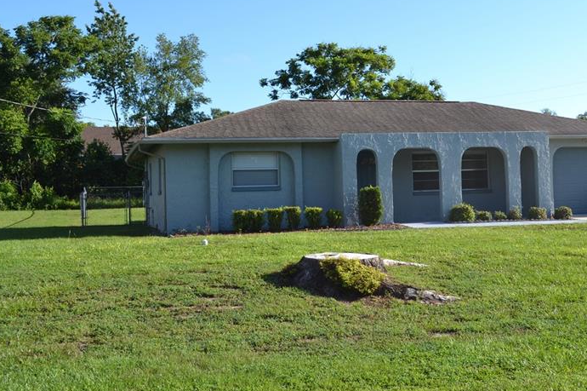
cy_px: 155
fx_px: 798
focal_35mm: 49
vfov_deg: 27.4
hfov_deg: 39.8
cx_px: 401
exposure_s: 1/200
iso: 100
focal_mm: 22
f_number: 7.1
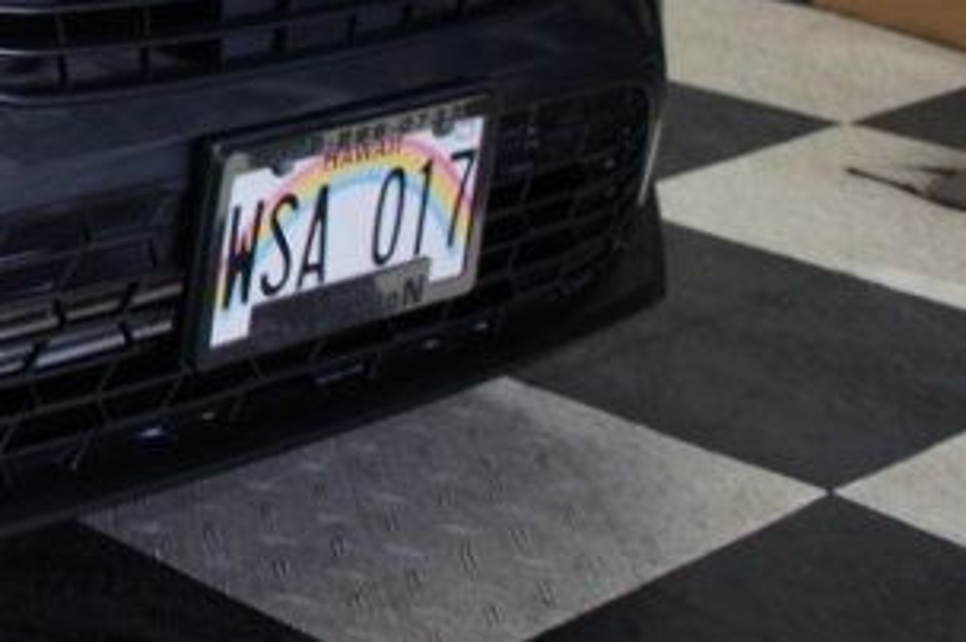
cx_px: -636
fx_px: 2439
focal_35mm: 91
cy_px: -167
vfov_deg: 14.4
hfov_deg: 18.7
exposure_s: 1/30
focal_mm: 18
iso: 200
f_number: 4
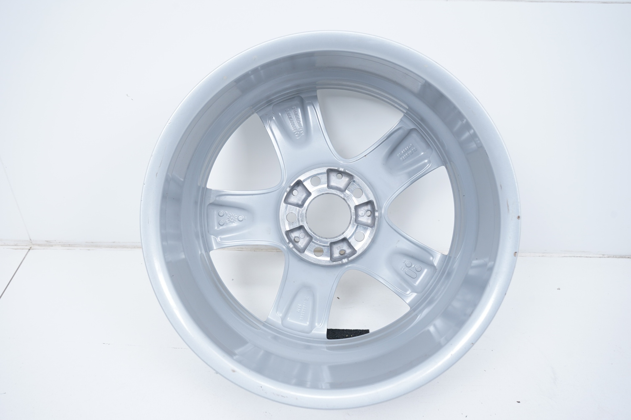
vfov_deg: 39.9
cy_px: 210
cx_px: 316
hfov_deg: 57.3
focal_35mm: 33
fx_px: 578
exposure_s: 1/100
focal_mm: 33
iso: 200
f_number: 7.1
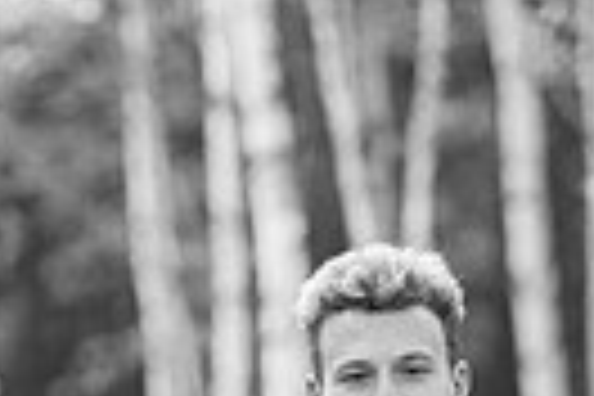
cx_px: 396
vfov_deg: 3.3
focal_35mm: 416
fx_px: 6863
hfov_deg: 5.0
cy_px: 806
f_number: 3.2
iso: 400
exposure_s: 1/200
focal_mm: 122
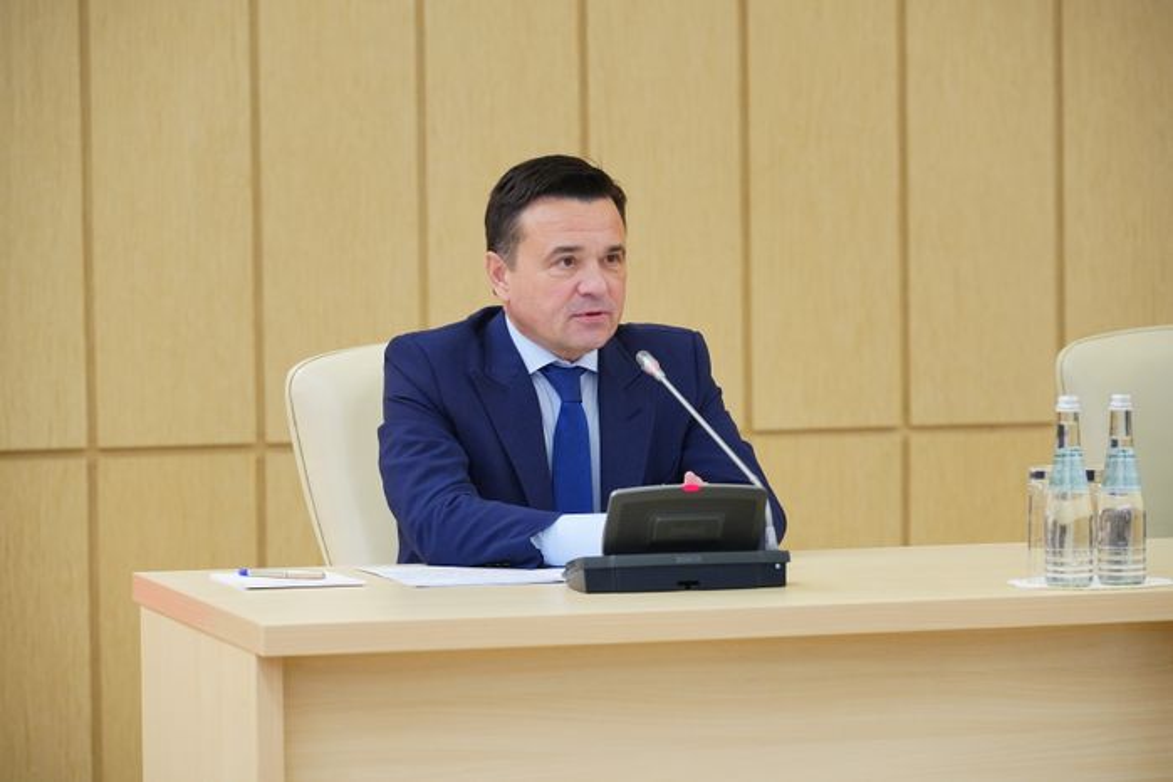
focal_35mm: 156
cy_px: 391
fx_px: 5083
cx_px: 586
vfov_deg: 8.8
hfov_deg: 13.2
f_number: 5
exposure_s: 1/100
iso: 2000
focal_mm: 156
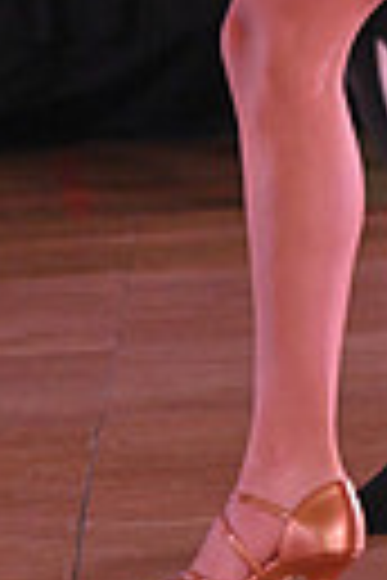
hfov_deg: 2.5
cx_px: 574
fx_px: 8707
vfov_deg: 3.8
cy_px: -211
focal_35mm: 540
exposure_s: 1/320
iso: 3200
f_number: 6.3
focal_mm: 120
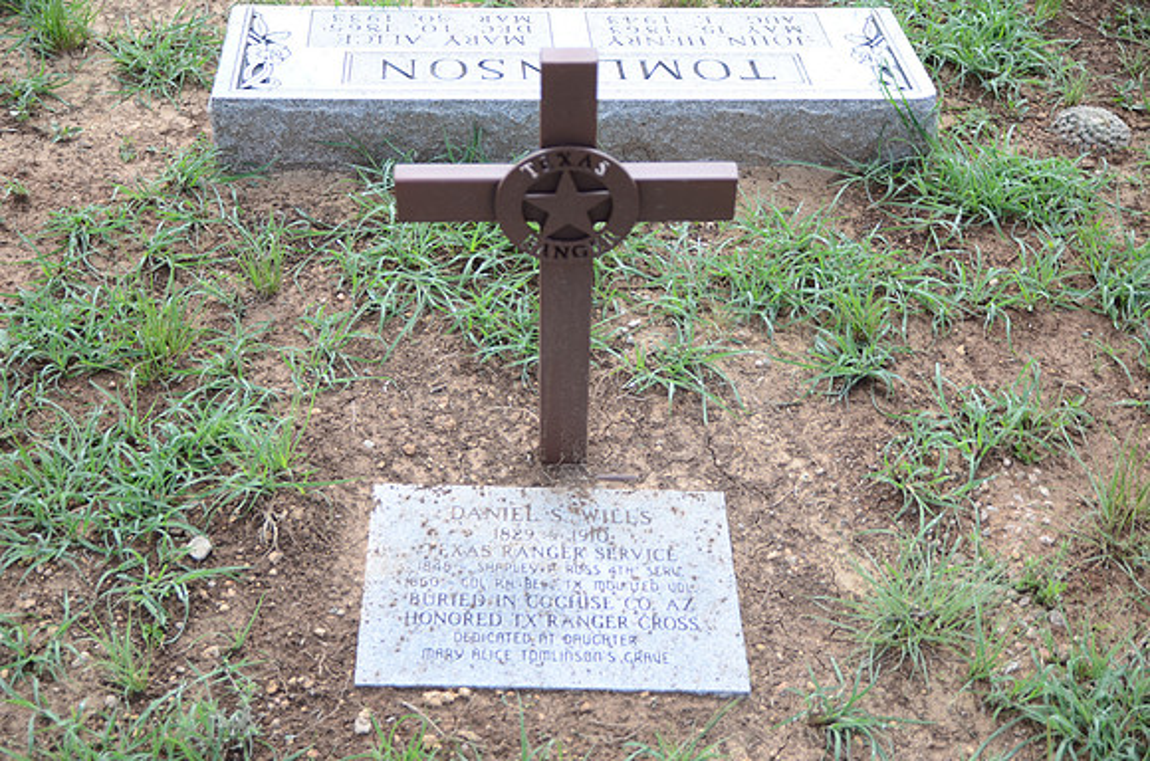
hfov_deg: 37.9
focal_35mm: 52
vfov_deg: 25.6
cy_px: 380
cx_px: 575
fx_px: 1673
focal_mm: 35
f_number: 3.3
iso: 100
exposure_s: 1/250
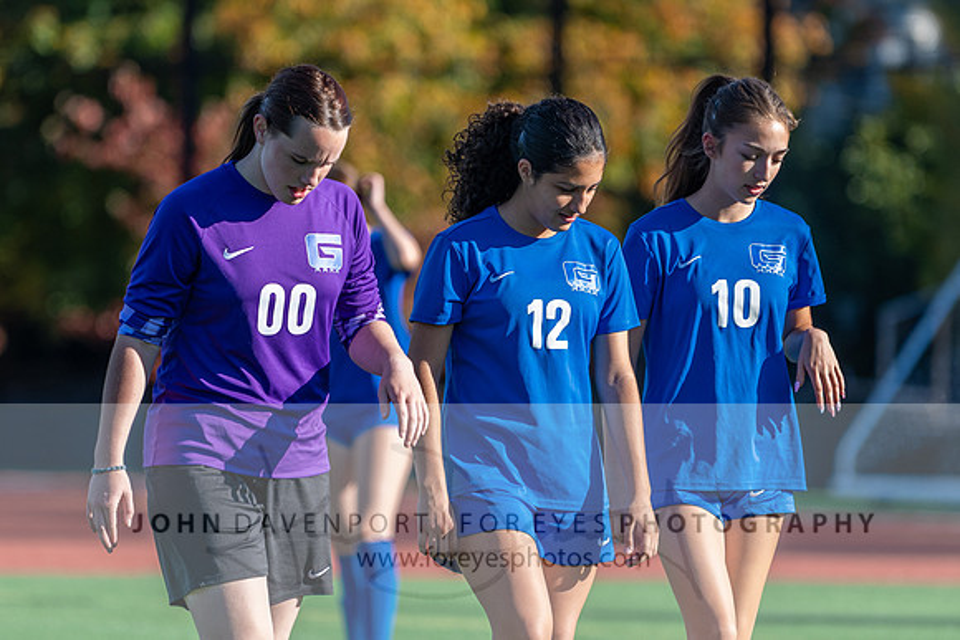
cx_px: 456
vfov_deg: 4.0
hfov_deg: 6.0
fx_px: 9231
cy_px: 287
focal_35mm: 346
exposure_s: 1/1000
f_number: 2.8
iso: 160
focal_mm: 190
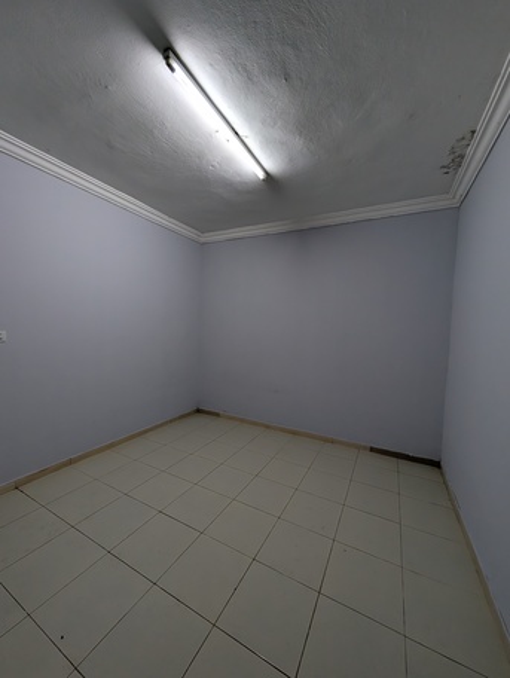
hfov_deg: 94.6
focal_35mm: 12
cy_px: 339
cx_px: 255
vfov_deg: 110.5
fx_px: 235
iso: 69
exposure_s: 1/60
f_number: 1.7
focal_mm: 2.02
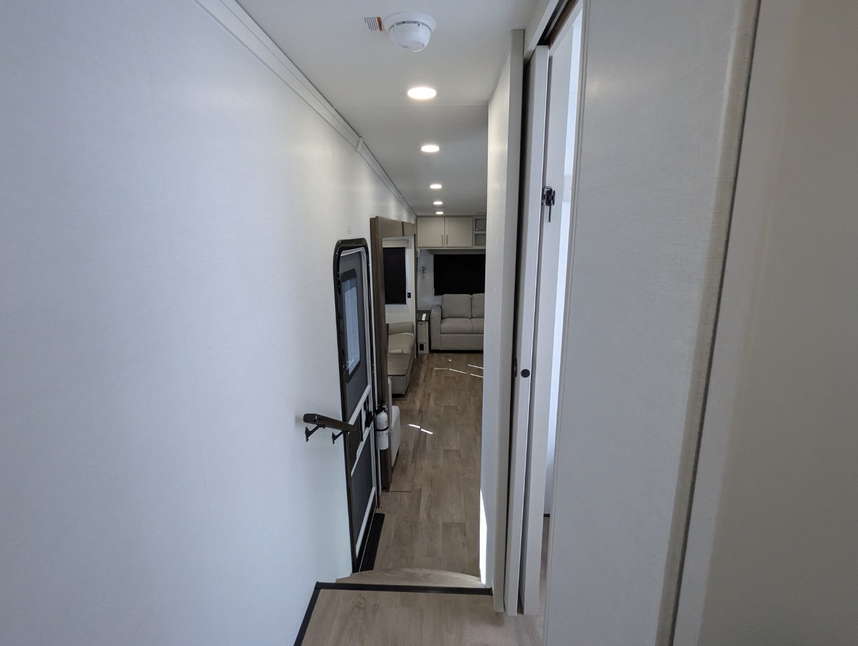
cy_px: 323
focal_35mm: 16
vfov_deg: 78.2
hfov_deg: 94.4
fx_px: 397
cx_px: 429
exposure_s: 1/296
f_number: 2.2
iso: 469
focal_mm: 2.35
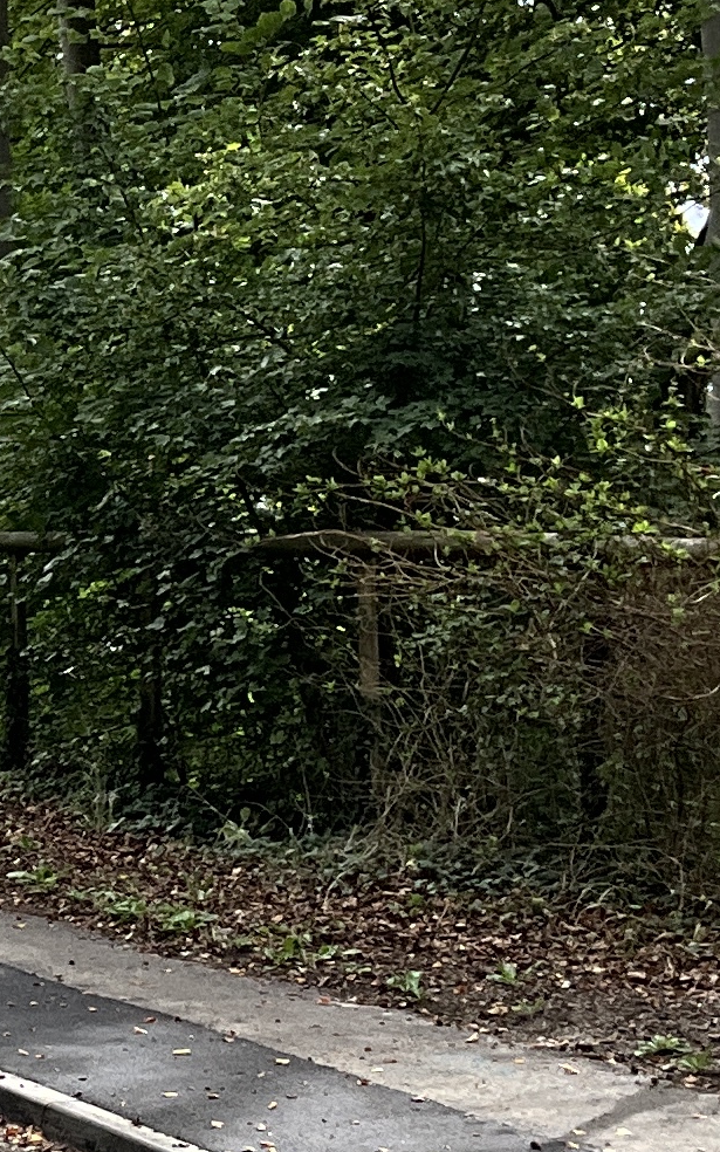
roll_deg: +0.8
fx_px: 3956
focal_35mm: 126
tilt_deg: -1.5
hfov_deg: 9.8
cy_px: 620
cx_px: -594
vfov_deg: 16.6
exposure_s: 1/962
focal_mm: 3
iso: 25
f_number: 1.8
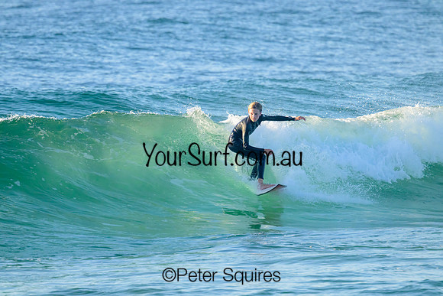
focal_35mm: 680
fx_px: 8369
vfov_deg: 2.0
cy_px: 148
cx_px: 222
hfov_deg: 3.0
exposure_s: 1/2000
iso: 2500
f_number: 11
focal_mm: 680
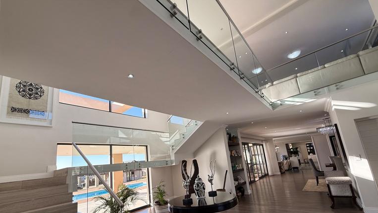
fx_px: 160
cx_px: 186
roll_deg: +7.4
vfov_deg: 66.1
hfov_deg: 99.4
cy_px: 132
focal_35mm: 16
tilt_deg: +12.3
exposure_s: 1/223
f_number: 2.2
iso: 64
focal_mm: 2.22
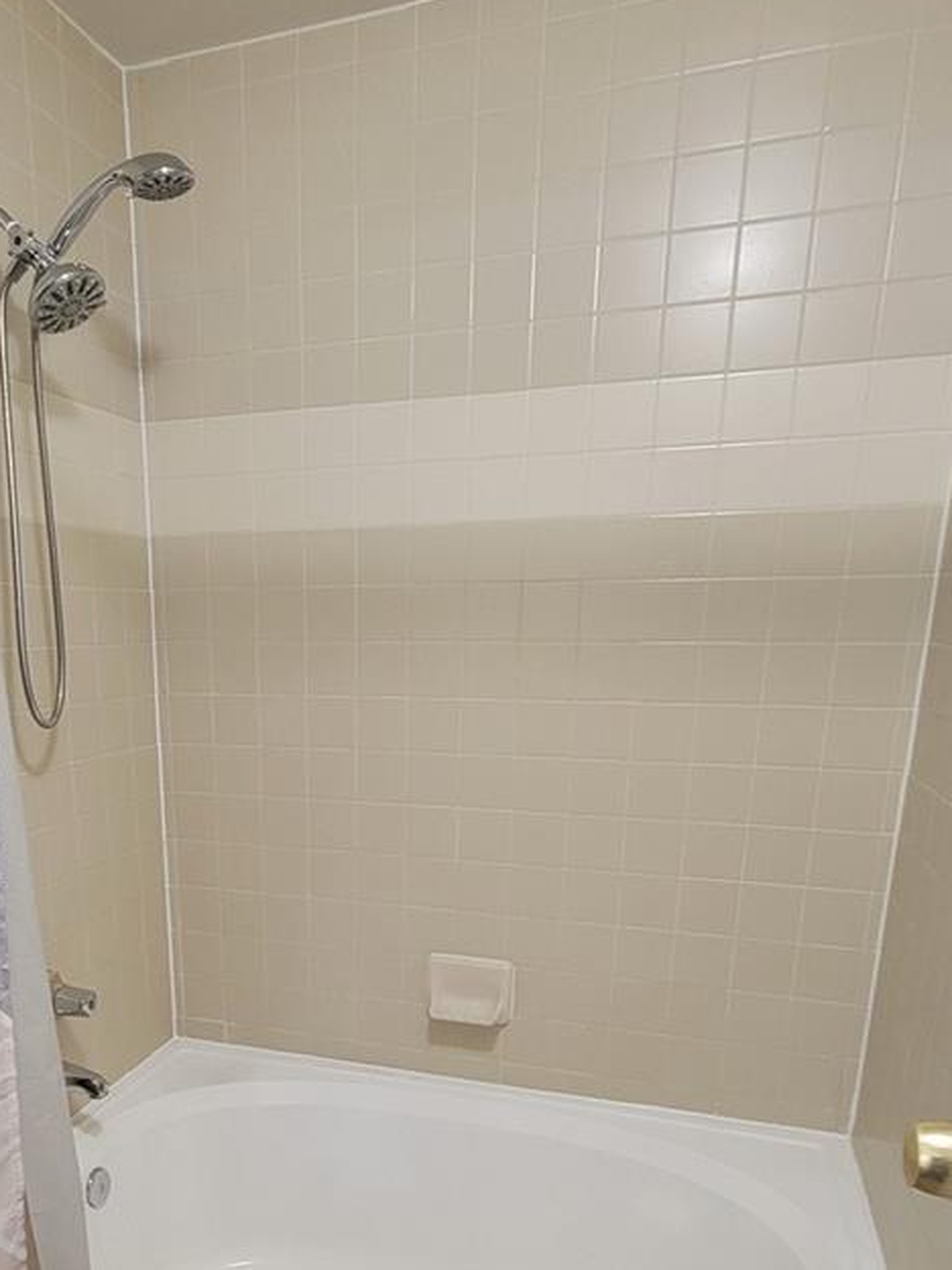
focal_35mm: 25
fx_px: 917
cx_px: 354
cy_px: 906
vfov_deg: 66.3
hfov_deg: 54.2
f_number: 2.2
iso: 320
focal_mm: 2.2
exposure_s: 1/60
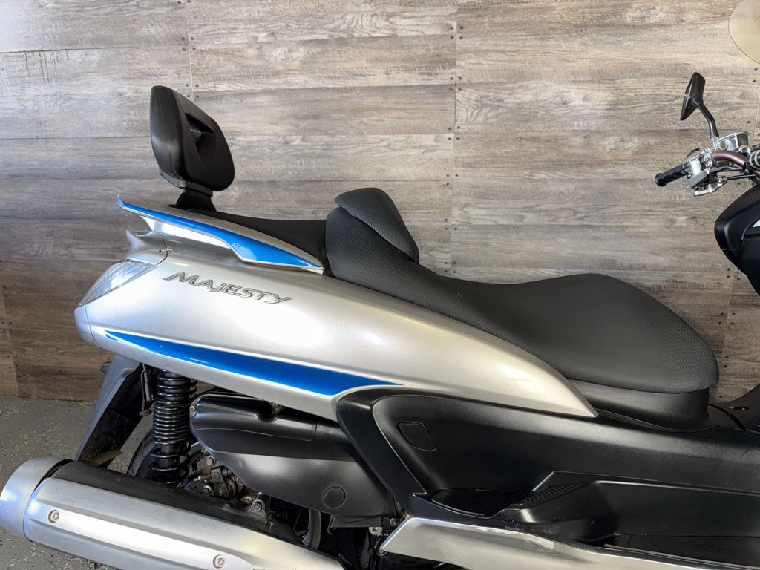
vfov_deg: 56.8
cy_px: 285
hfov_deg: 71.6
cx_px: 380
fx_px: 527
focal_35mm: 24
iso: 64
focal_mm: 6.76
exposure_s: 1/27
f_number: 1.78
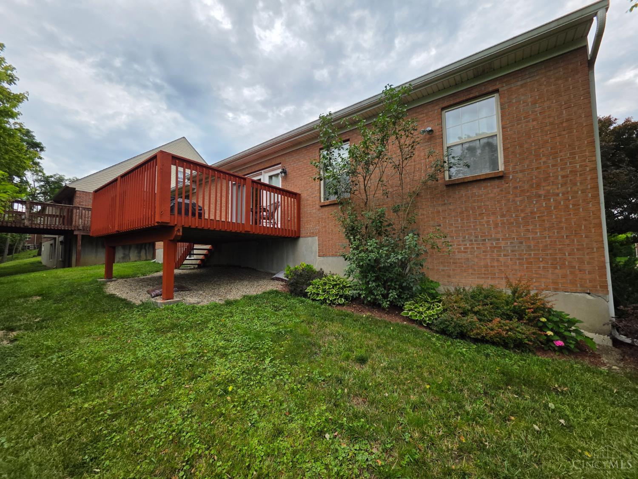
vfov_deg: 89.9
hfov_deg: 106.2
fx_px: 240
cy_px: 240
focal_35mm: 13
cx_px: 319
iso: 40
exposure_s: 1/738
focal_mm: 2.2
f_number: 1.9
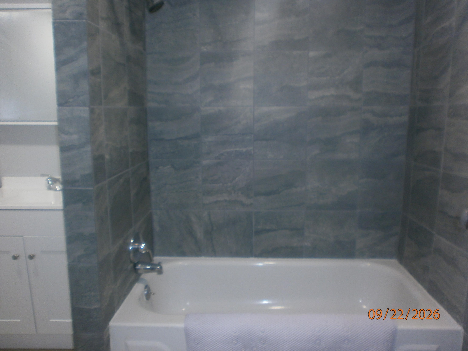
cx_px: 234
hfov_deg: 65.3
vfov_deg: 51.4
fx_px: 365
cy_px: 176
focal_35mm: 27
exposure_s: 1/30
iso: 125
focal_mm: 4.8
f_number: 2.9
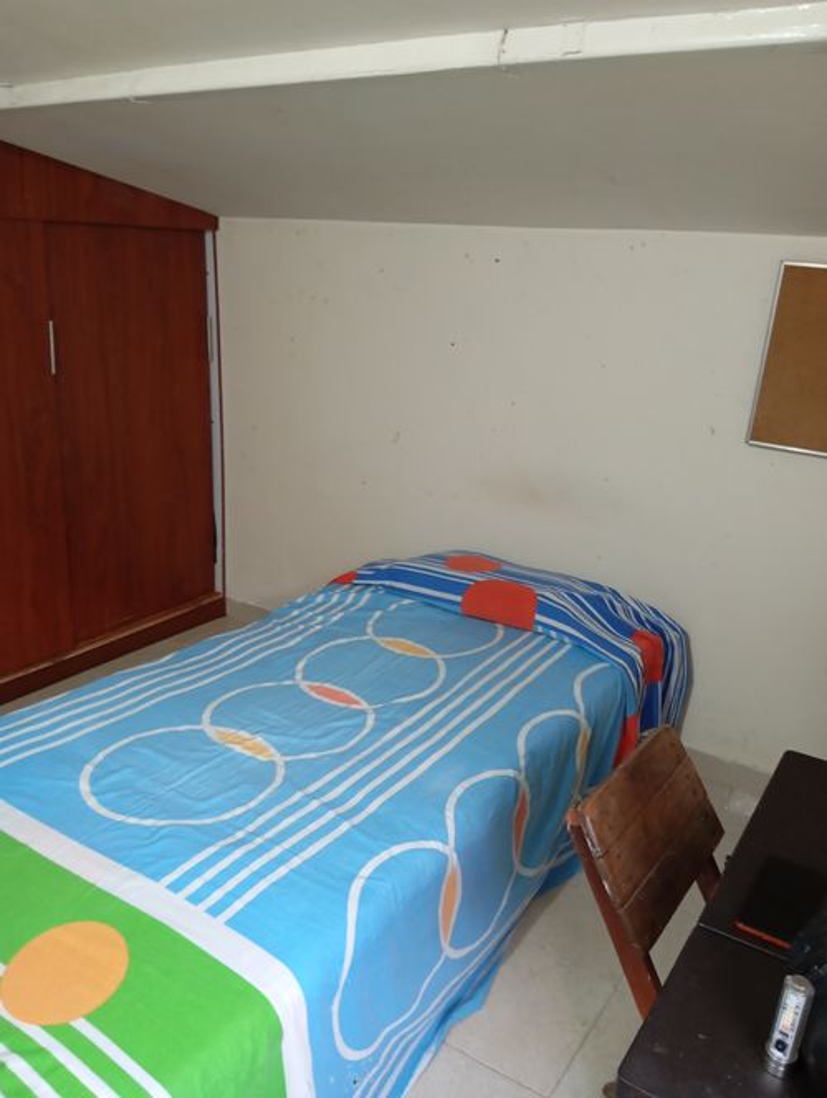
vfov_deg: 63.4
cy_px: 549
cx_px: 414
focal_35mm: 28
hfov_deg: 49.9
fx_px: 890
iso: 1311
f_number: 1.8
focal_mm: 4.22
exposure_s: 1/30
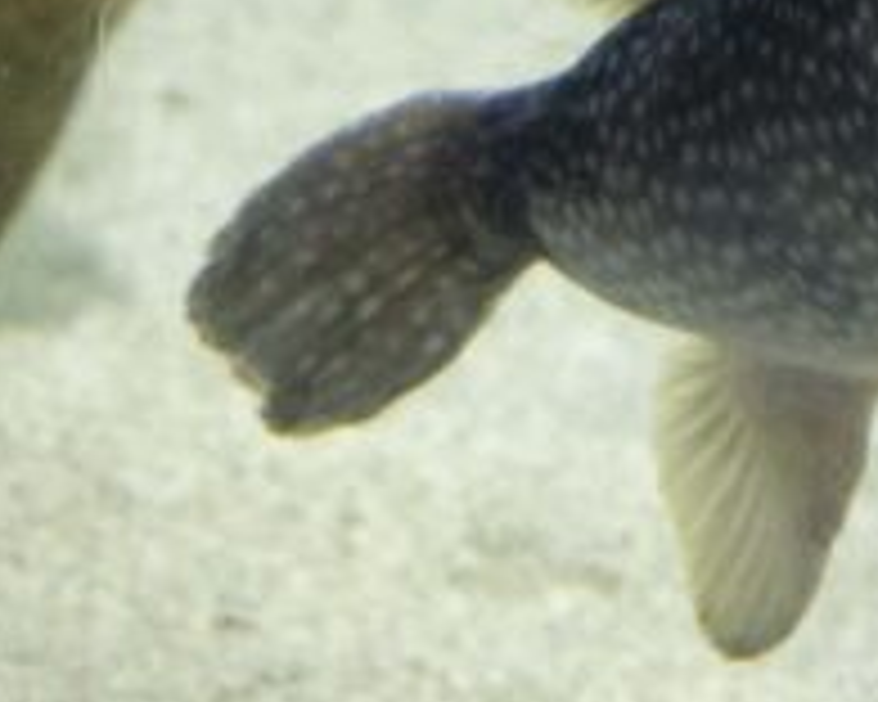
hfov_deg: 11.5
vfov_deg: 9.7
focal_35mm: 158
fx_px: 4106
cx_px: 1486
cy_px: -101
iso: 8000
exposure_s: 1/160
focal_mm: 32
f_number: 4.5
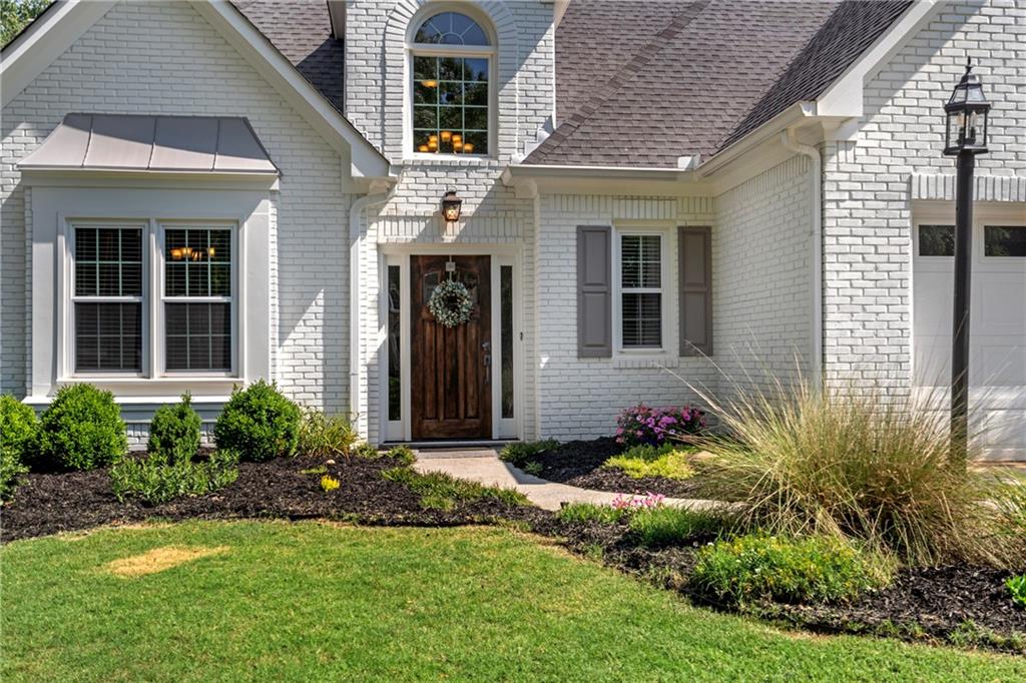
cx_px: 513
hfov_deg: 57.2
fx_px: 940
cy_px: 342
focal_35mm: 33
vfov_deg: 39.9
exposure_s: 1/800
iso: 400
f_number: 8
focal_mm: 33
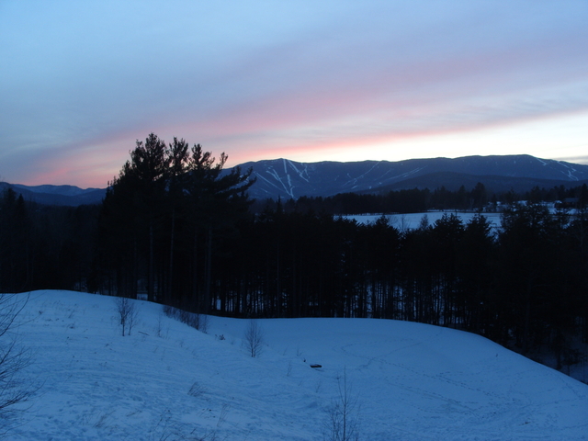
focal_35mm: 35
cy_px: 220
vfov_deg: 40.7
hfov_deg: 52.6
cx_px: 294
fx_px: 595
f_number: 5.7
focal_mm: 7.8
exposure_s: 1/6
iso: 80
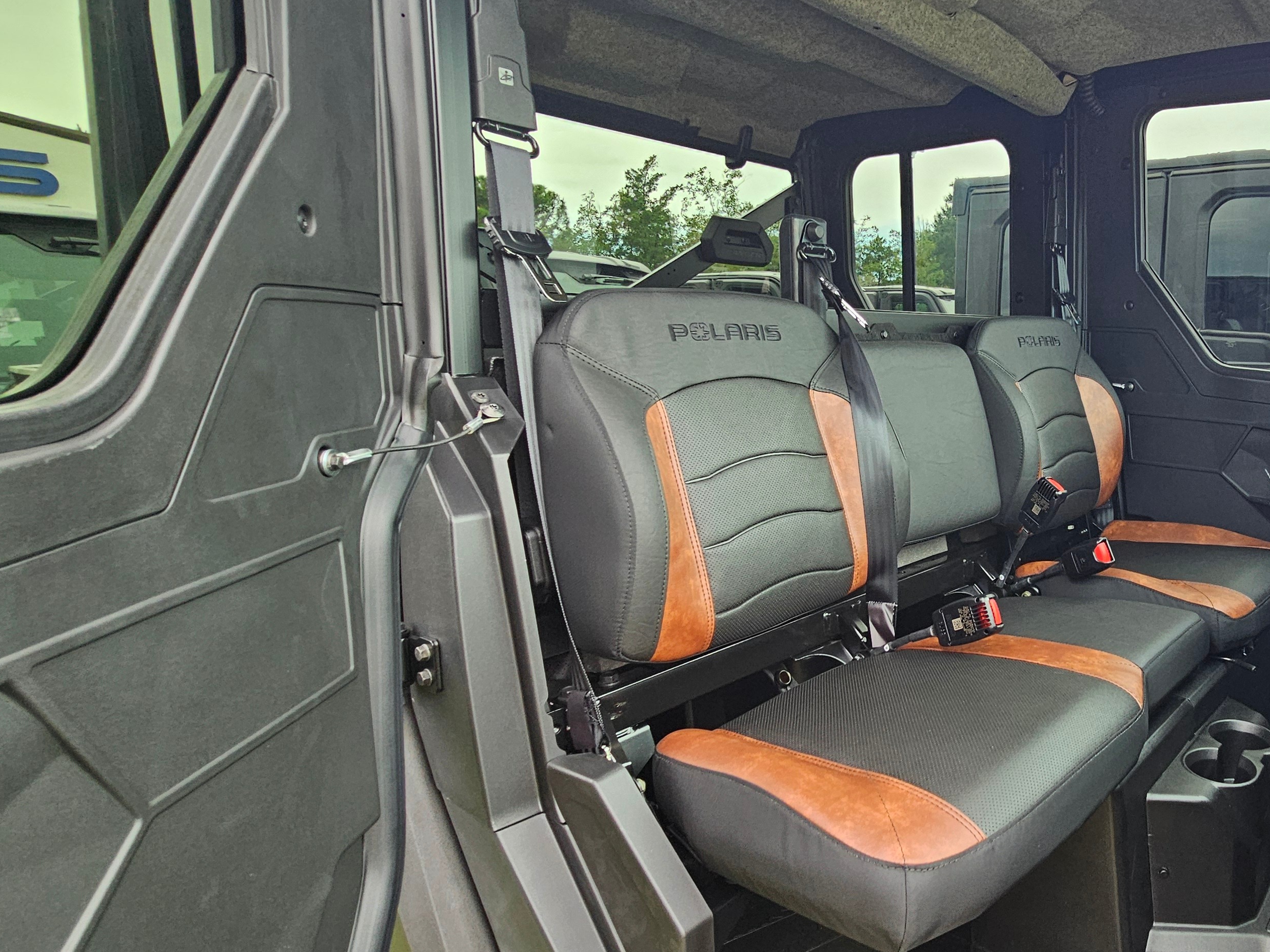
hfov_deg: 73.3
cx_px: 956
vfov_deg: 63.4
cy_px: 488
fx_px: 770
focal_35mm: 21
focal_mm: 2.2
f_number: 2.2
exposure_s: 1/120
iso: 50
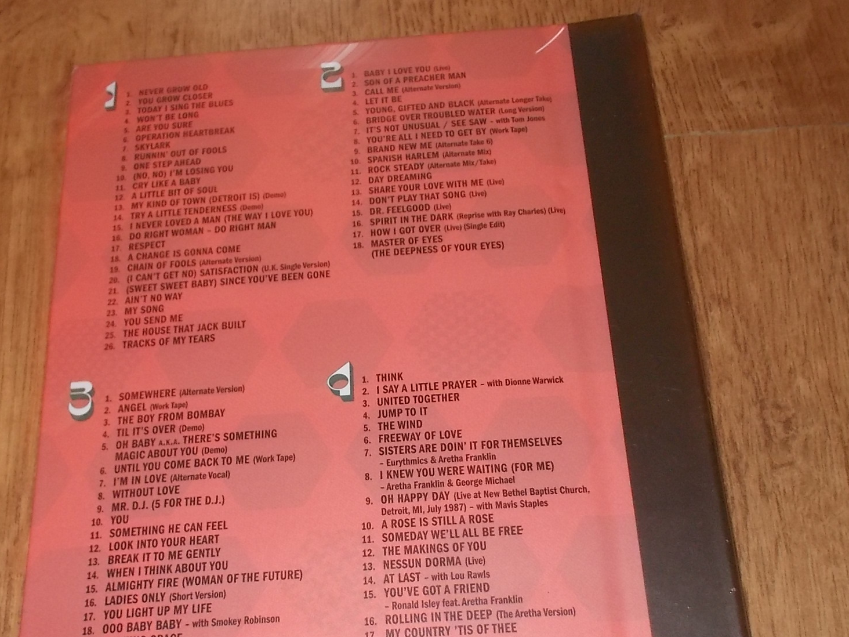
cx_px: 387
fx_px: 1104
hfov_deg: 42.0
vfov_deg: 31.6
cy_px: 476
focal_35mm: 45
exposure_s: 1/30
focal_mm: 4.1
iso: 200
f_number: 3.3
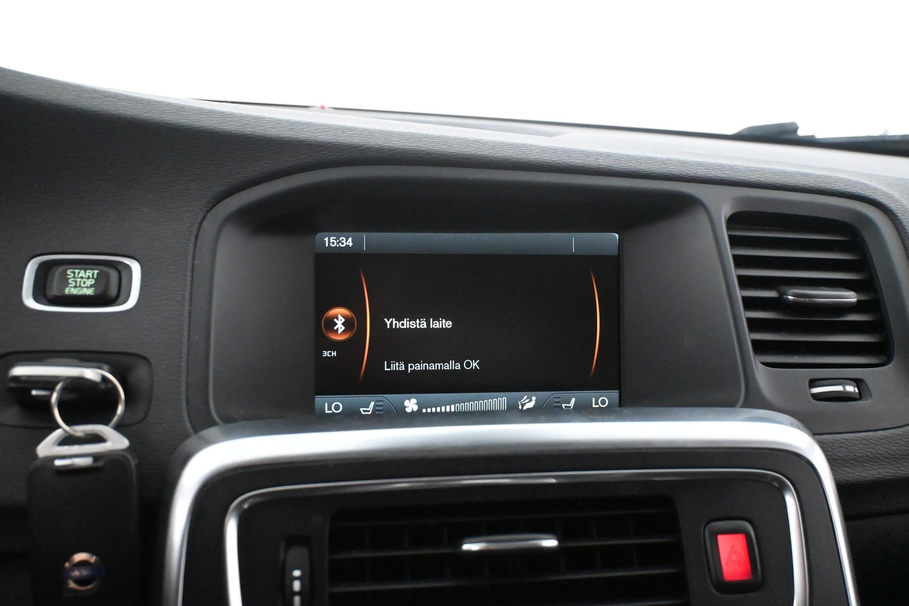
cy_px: 303
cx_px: 454
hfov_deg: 56.1
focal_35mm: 34
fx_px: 852
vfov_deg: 39.1
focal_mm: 22.5
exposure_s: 1/60
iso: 9000
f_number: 4
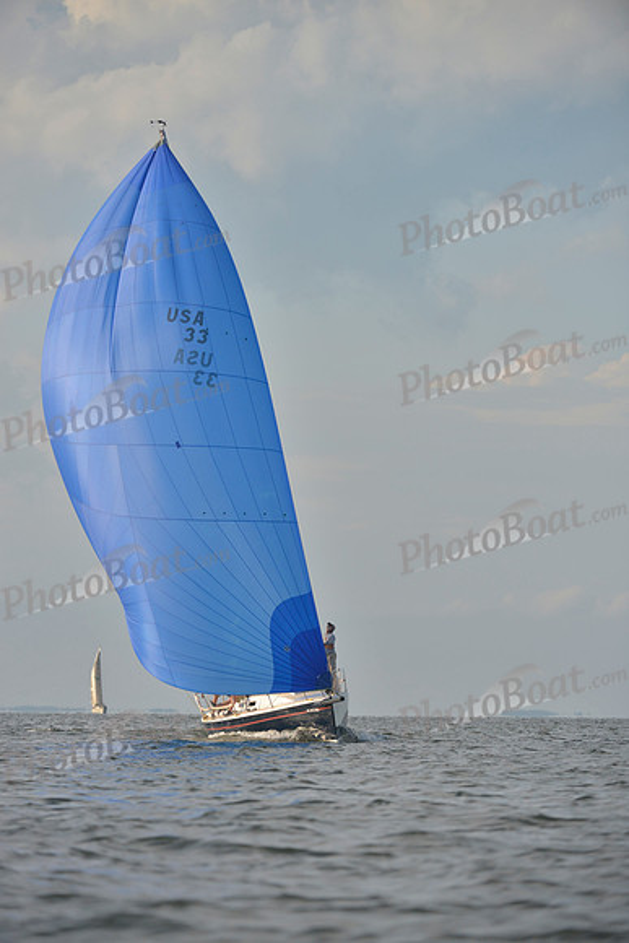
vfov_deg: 10.3
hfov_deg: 6.9
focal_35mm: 200
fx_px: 5238
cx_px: 314
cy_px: 472
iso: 280
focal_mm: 200
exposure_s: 1/2000
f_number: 4.5
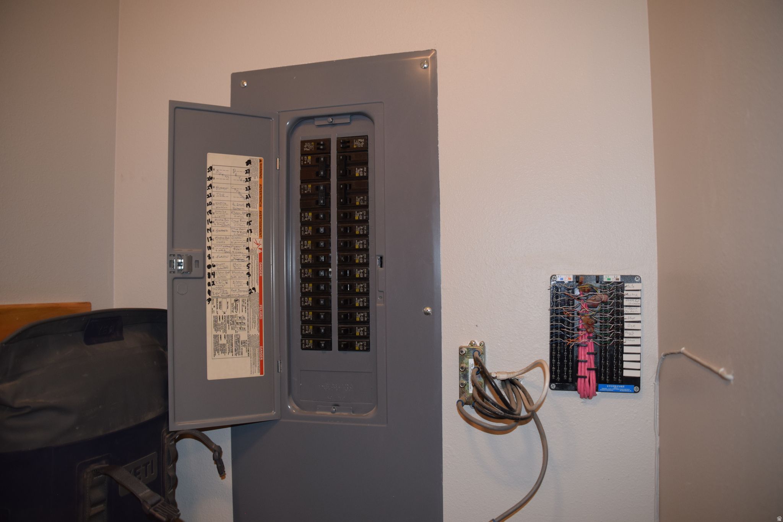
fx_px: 587
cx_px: 392
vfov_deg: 47.9
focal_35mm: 27
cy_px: 261
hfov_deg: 67.4
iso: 500
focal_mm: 18
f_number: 3.5
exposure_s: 1/60
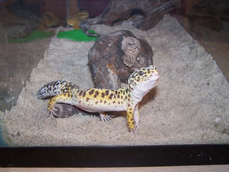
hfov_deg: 46.8
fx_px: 265
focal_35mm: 40
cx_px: 114
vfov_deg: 36.0
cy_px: 86
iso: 80
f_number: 2.8
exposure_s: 1/60
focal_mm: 6.7
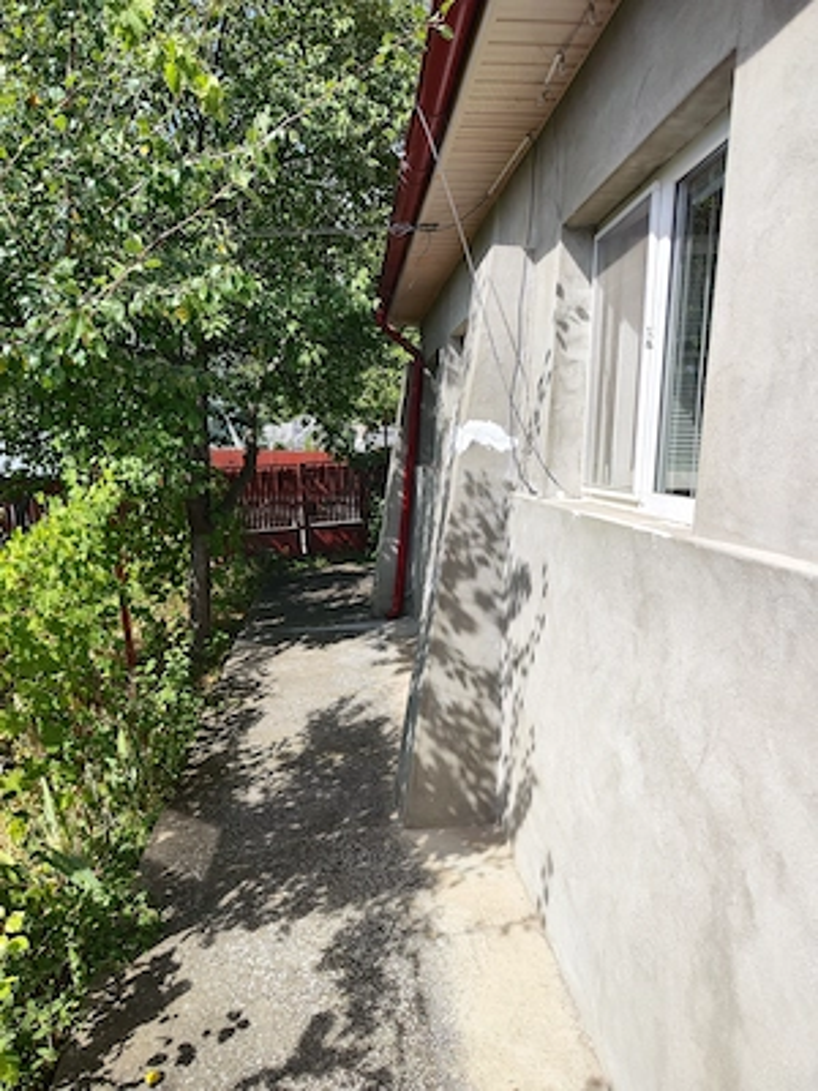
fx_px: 725
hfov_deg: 58.9
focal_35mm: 23
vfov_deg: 73.9
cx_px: 409
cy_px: 546
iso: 50
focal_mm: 7.01
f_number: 1.69
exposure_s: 1/640
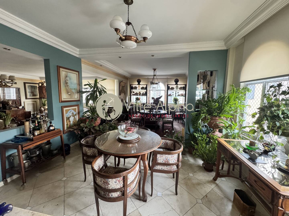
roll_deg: -1.1
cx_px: 144
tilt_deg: -6.0
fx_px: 117
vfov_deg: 85.7
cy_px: 108
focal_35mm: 14
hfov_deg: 102.1
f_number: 2.2
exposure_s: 1/63
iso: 320
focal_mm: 2.22
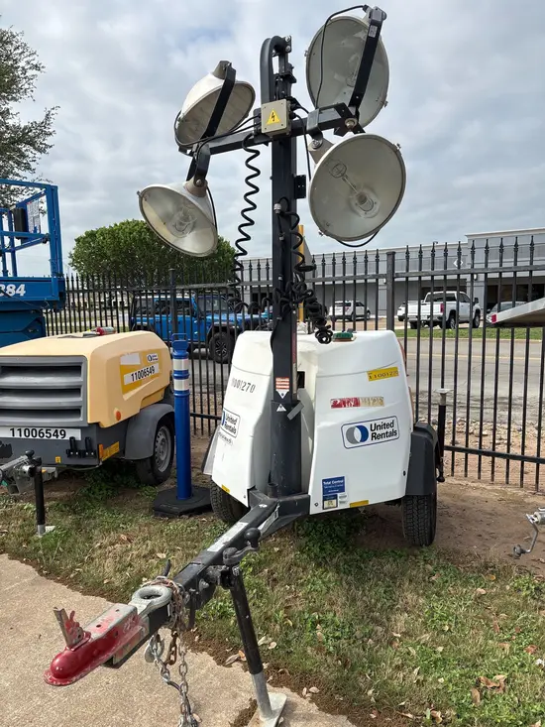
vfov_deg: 67.3
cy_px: 364
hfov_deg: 53.1
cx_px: 272
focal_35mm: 26
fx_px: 546
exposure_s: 1/3650
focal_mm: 5.96
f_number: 1.6
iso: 50
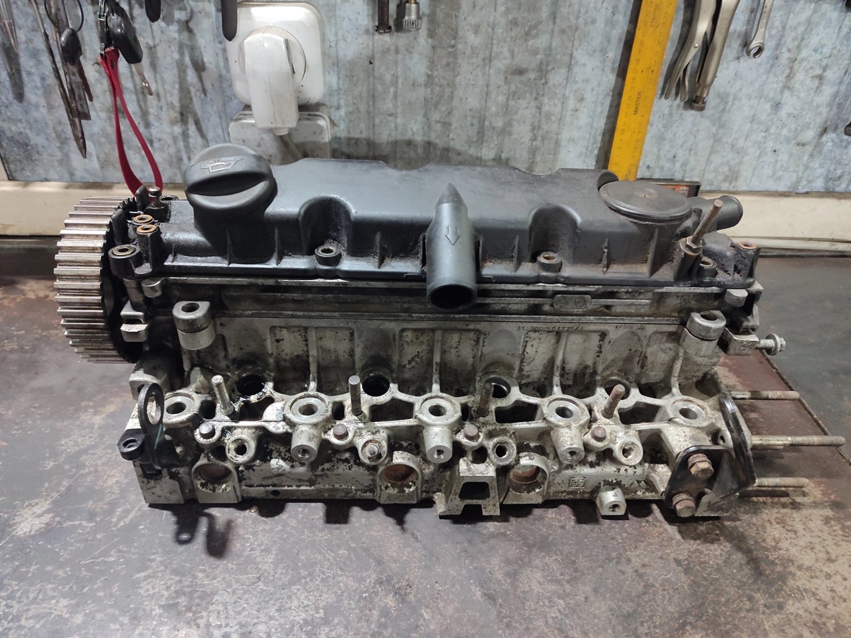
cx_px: 426
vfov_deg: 54.9
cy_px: 319
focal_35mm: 25
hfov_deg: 69.4
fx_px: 615
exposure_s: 1/20
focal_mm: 5.95
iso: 446
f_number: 1.89
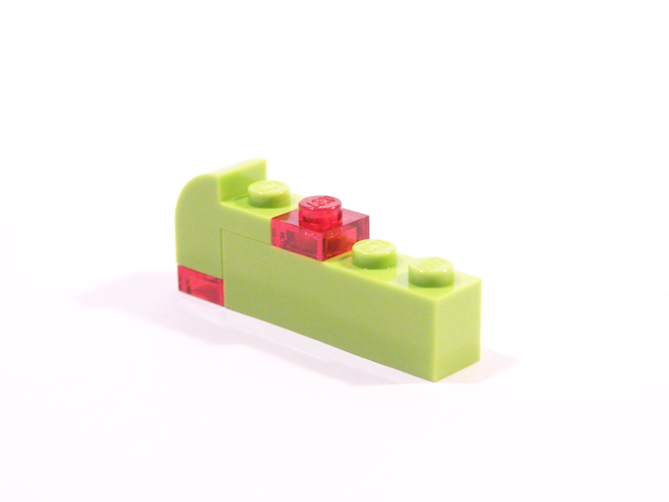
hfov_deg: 20.9
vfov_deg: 15.7
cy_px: 251
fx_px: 1817
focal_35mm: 94
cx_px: 334
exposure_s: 1/30
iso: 400
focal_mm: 15.6
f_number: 3.6
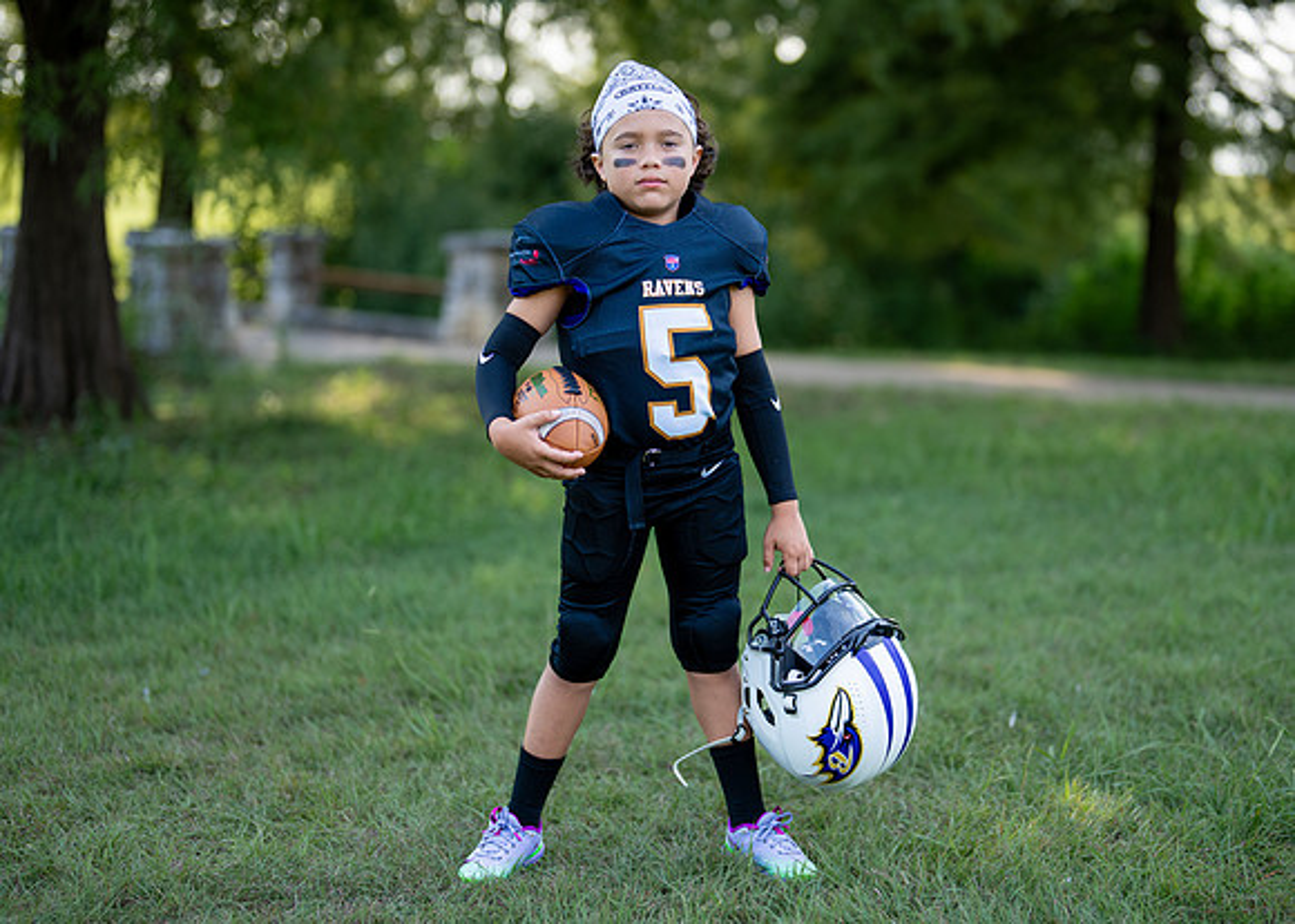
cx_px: 743
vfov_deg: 22.1
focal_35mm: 64
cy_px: 422
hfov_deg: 30.5
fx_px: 2367
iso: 100
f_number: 1.2
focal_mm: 50
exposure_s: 1/1250
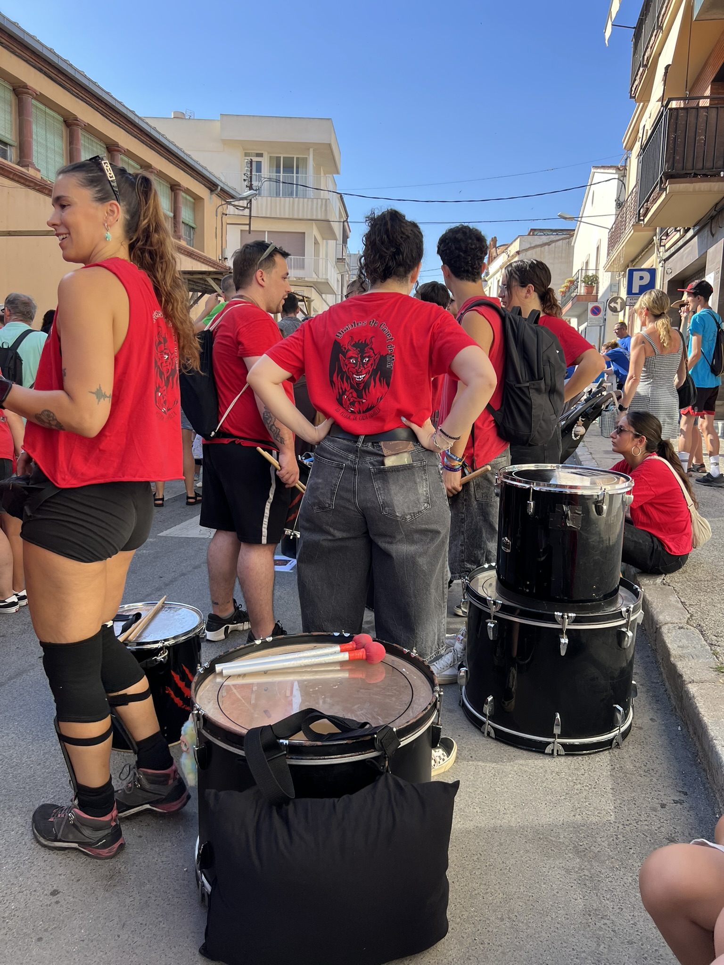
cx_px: 362
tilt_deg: -7.5
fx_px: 725
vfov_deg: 67.3
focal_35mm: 26
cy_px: 482
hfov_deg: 53.1
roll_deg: -1.9
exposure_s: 1/982
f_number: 1.5
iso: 50
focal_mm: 5.7
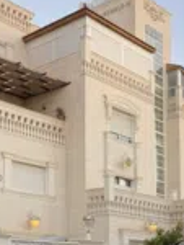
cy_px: 253
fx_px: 452
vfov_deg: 28.1
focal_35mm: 64
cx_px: 231
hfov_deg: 21.1
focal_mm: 6.76
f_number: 1.78
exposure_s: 1/272
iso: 64
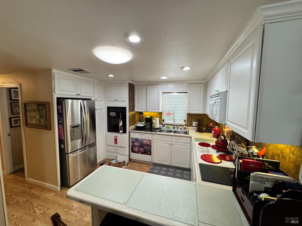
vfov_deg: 85.7
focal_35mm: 14
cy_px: 113
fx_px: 122
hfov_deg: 102.1
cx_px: 151
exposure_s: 1/120
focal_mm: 2.22
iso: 200
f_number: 2.2
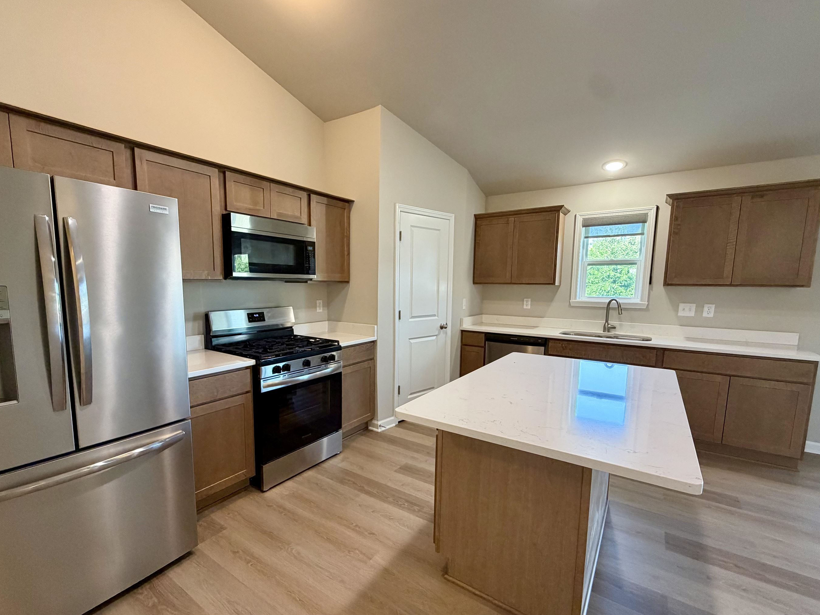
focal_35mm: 16
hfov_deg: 94.4
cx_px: 385
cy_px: 331
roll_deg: +0.1
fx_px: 379
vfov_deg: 78.0
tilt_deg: -7.4
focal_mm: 2.22
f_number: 2.2
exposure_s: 1/60
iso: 250
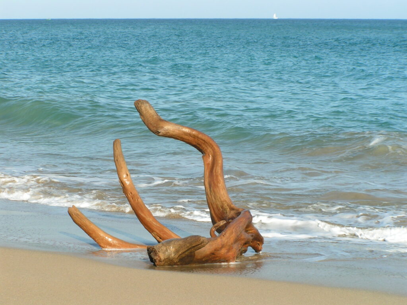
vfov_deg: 13.0
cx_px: 204
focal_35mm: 114
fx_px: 1340
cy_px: 152
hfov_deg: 17.3
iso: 50
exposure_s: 1/250
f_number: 6.3
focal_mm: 17.4
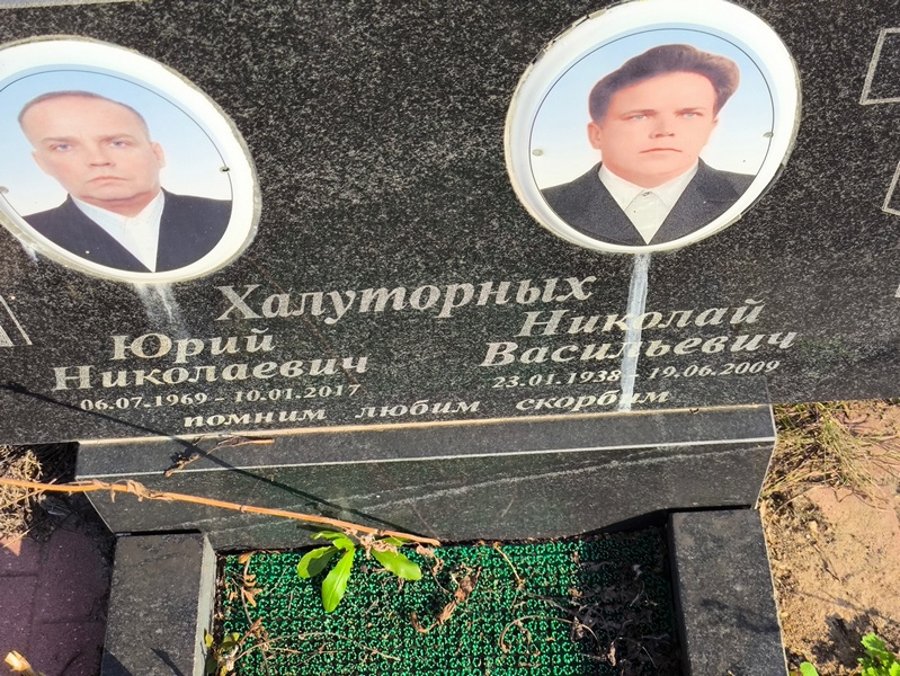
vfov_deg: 29.1
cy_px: 338
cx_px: 450
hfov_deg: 38.2
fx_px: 1301
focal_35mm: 50
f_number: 1.7
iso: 50
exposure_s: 1/1158
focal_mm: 4.71
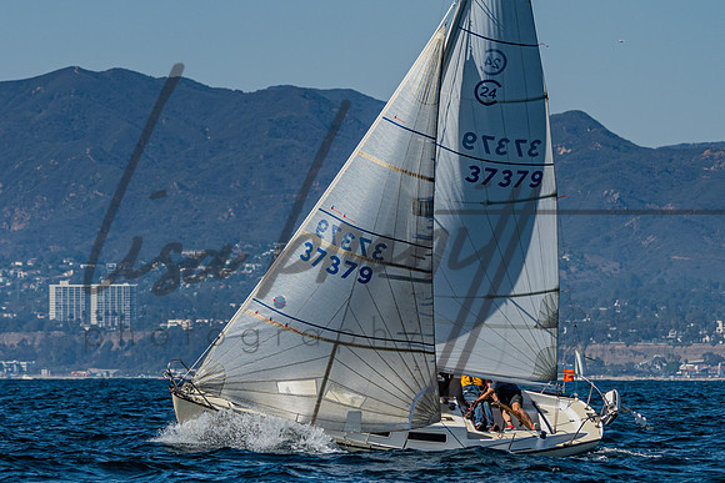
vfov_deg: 3.2
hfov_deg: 4.8
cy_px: 130
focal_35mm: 425
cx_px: 411
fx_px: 8567
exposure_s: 1/1000
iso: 100
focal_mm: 180
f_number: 5.3
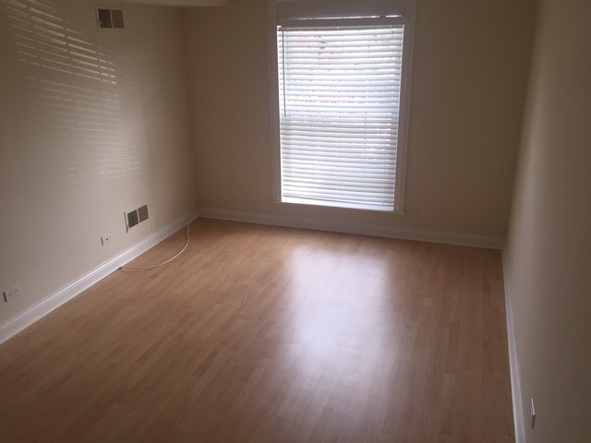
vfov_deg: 48.2
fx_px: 495
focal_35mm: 29
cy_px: 222
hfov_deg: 61.7
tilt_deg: -20.5
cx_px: 296
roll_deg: +0.7
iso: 50
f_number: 2.2
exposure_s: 1/120
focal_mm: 4.15
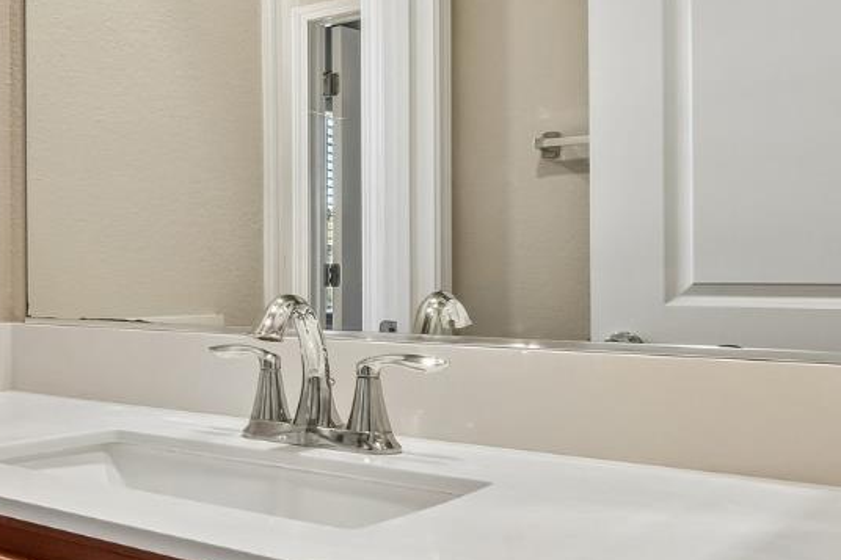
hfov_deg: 35.1
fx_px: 981
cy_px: 249
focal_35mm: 42
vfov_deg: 31.8
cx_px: -204
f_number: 8
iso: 100
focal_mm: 10
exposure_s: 1/20
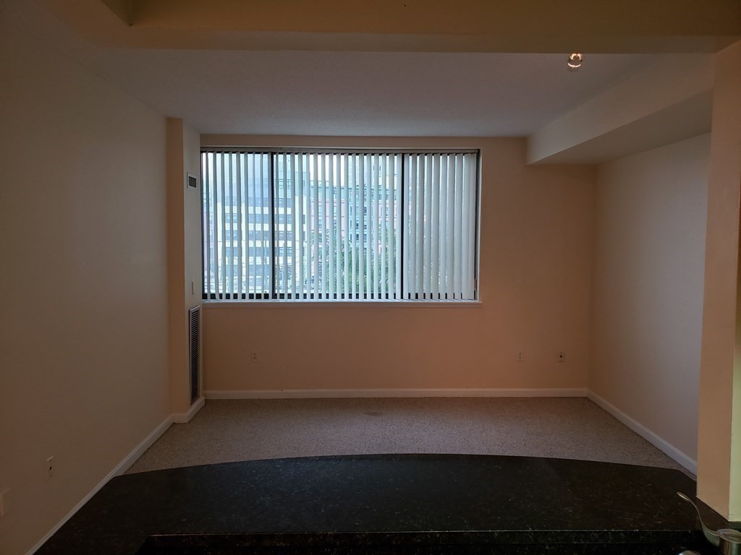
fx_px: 557
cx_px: 370
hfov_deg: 67.3
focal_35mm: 26
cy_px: 278
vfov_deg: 53.1
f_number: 2.4
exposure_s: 1/60
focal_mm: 4.3
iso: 160
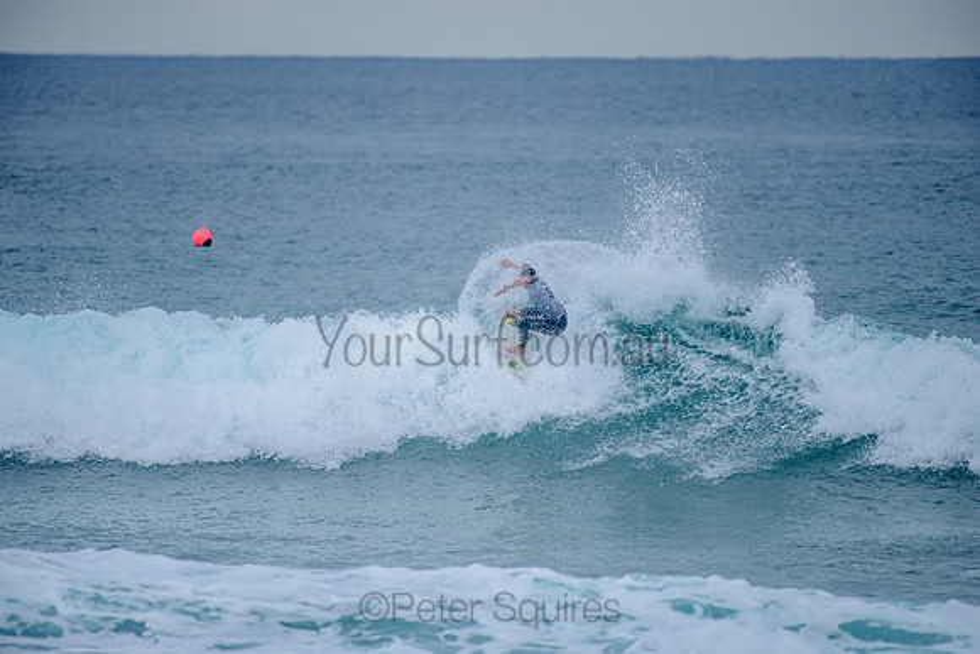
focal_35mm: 512
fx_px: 13939
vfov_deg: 2.7
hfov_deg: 4.0
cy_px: 327
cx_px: 490
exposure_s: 1/2000
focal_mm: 500
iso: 450
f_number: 5.6
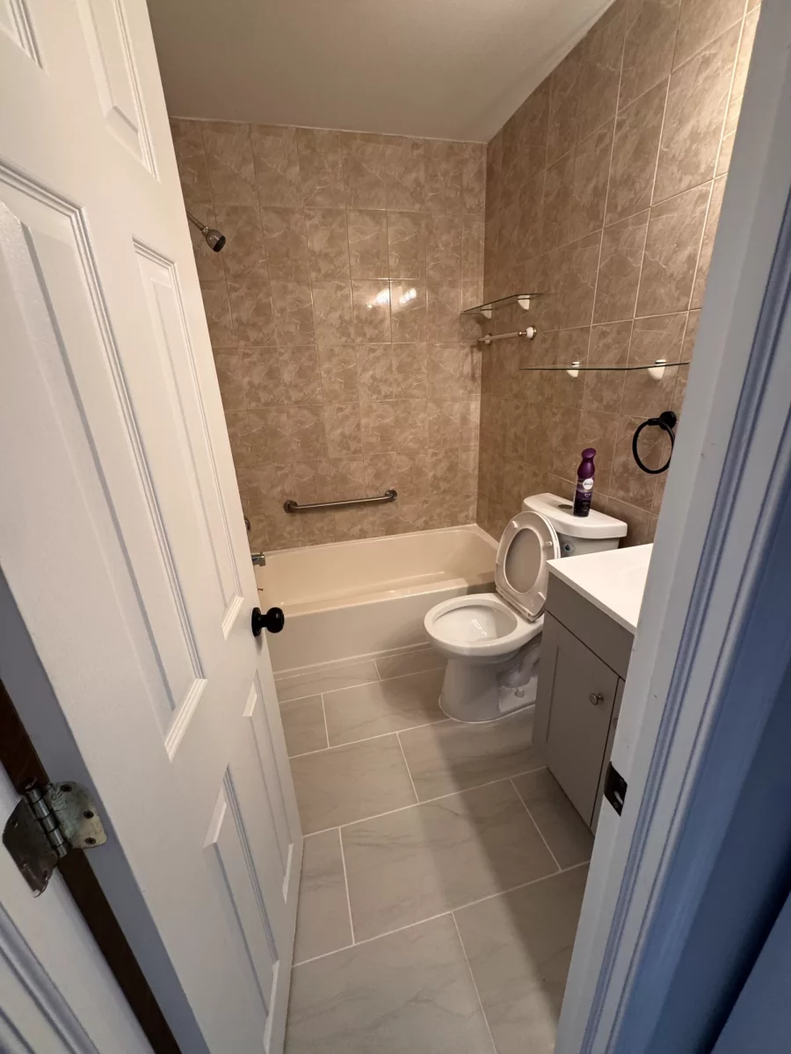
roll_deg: +4.3
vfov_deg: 102.1
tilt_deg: -19.0
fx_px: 427
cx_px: 396
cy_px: 527
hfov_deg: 85.7
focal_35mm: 14
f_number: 2.2
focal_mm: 2.22
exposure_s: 1/60
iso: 160
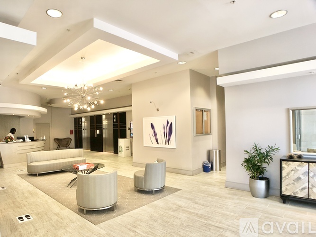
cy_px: 118
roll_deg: +1.7
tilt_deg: +1.6
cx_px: 158
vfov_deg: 49.7
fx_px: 256
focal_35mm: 28
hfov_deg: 63.5
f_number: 1.8
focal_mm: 4
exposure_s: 1/24
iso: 32
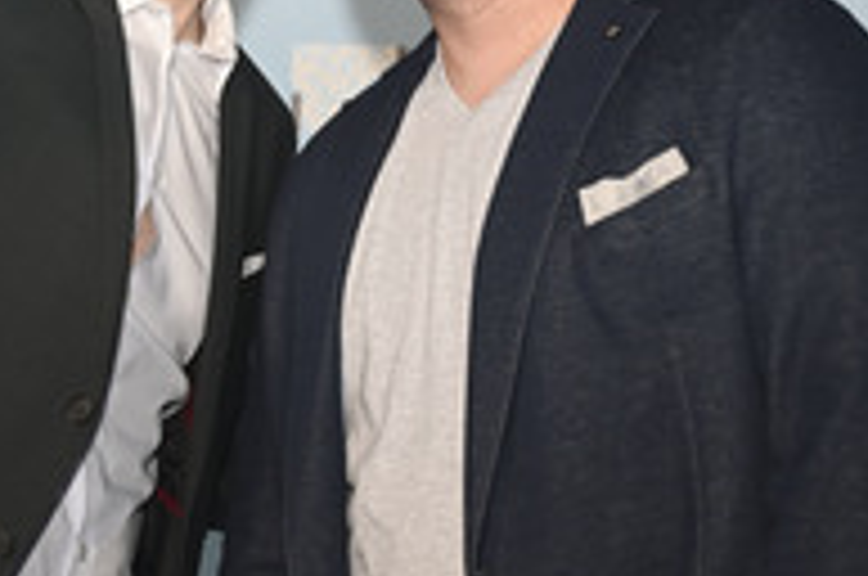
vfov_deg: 12.4
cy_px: 148
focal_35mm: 110
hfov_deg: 18.5
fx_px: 2648
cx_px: 200
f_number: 4
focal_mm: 47
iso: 1000
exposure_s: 1/160
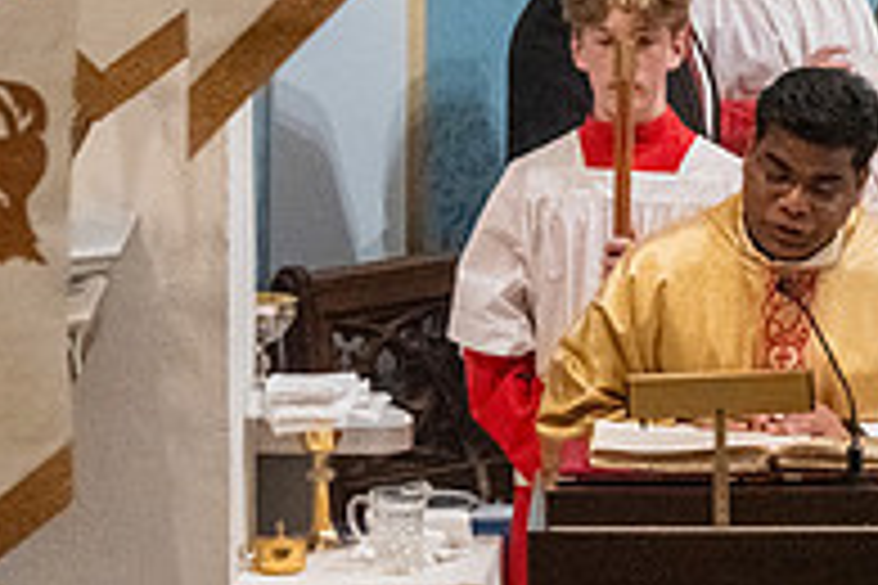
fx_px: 14510
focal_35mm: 595
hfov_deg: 3.5
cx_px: 1072
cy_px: 56
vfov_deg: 2.3
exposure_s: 1/60
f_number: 11
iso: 5000
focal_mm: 200
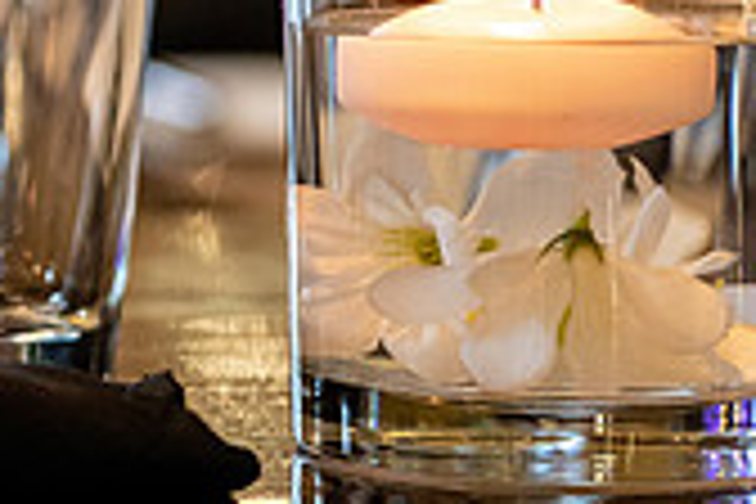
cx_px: 264
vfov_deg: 4.8
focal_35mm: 287
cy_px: -101
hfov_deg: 7.2
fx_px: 6027
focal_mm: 81
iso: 4000
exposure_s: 1/250
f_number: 2.8
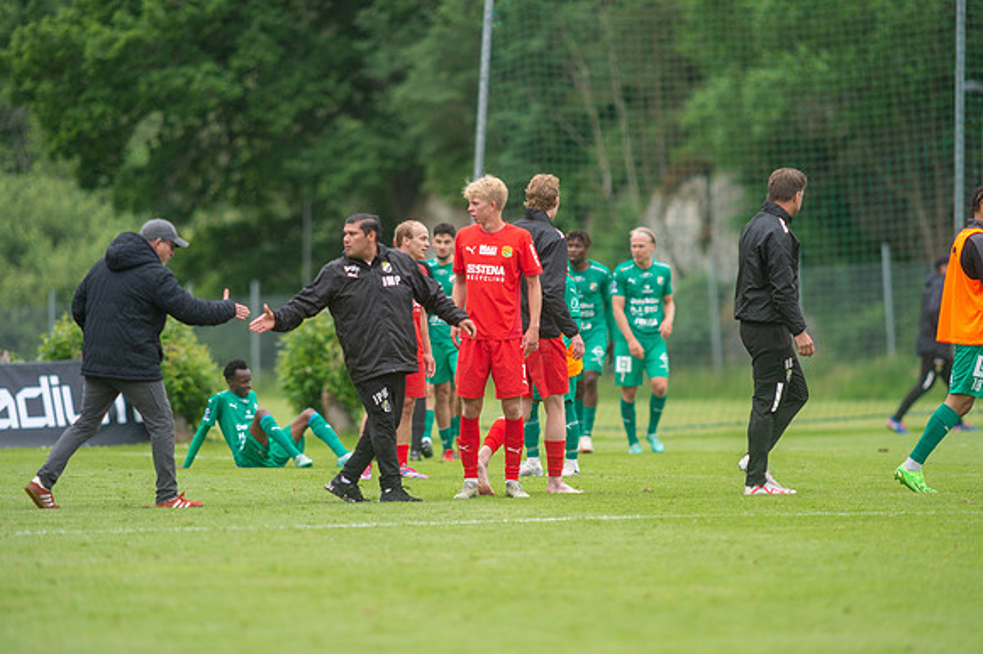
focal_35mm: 424
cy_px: 327
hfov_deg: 4.9
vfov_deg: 3.2
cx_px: 492
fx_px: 11569
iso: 720
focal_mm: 420
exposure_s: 1/1250
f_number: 4
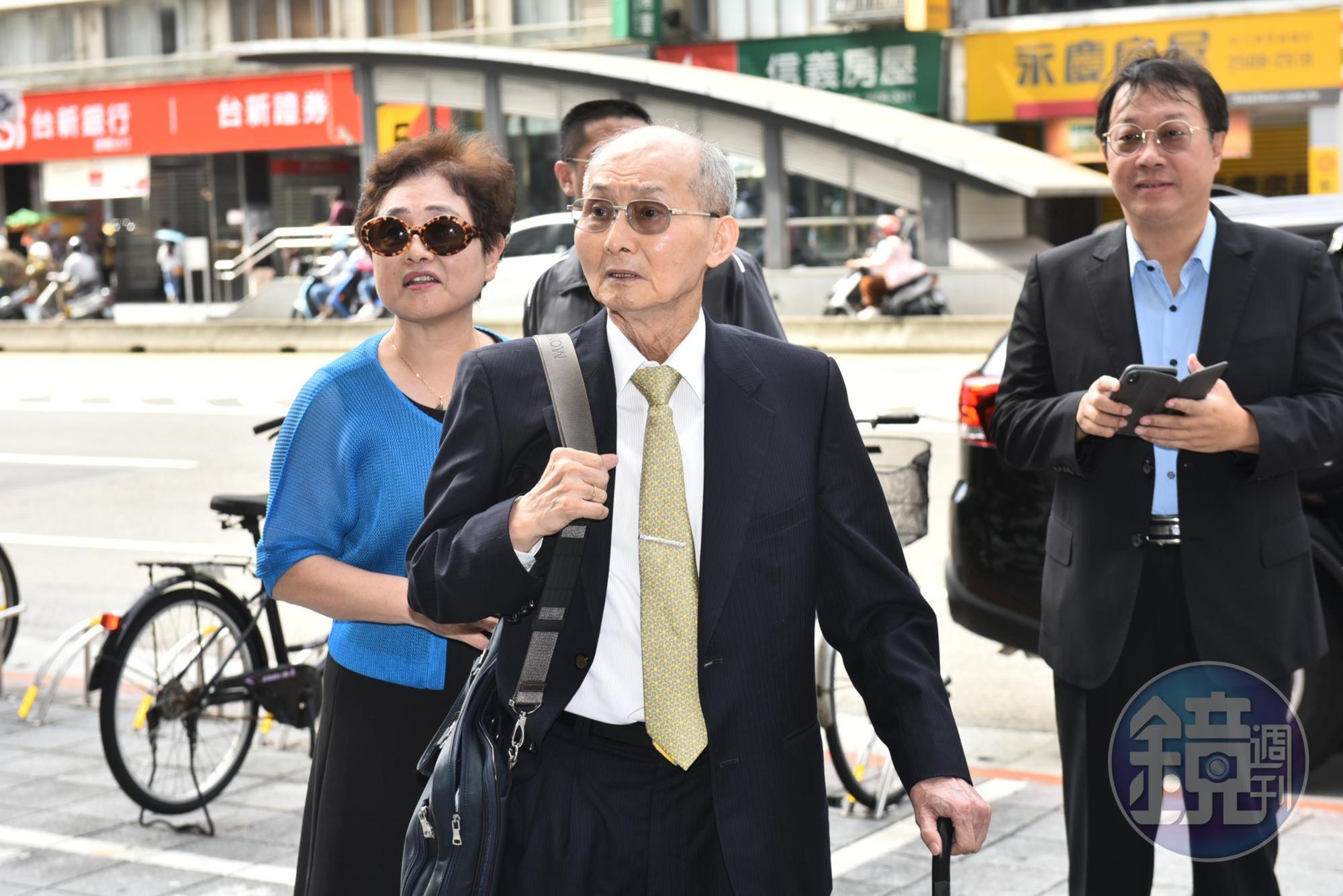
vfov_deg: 20.6
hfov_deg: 30.5
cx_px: 672
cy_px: 448
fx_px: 2463
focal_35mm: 66
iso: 400
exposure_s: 1/250
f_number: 6.3
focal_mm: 66
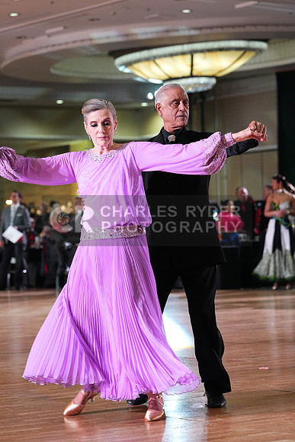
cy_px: 221
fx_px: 1462
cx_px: 148
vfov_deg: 17.2
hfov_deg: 11.5
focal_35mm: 119
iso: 6400
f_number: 4.5
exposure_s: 1/400
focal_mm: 119
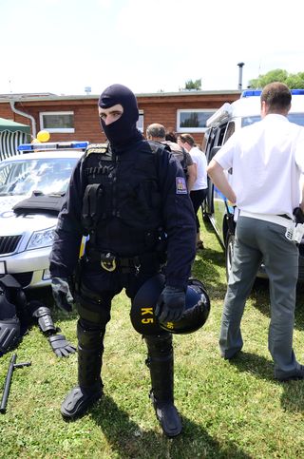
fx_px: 343
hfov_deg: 47.7
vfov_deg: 67.5
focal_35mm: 27
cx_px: 152
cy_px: 230
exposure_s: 1/80
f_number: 5
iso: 100
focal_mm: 18
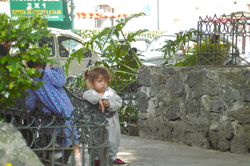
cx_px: 125
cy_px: 83
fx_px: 729
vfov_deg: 13.0
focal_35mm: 105
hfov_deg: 19.5
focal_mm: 70
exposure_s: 1/60
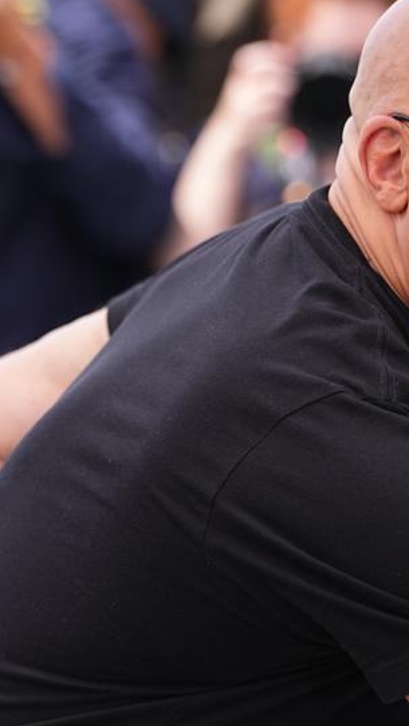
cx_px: 398
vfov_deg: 6.5
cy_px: 502
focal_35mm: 334
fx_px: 6438
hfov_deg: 3.6
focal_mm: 90
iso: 100
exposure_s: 1/1250
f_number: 2
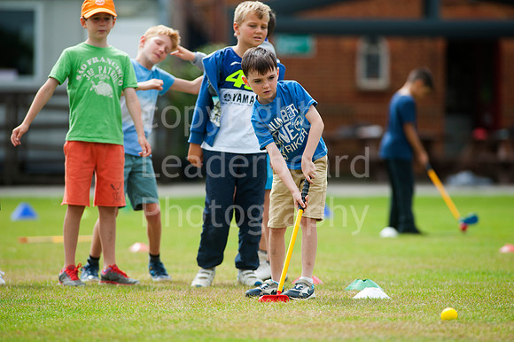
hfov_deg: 6.9
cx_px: 257
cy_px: 171
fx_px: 4281
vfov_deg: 4.6
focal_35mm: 300
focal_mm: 300
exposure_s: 1/2500
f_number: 5.6
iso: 400
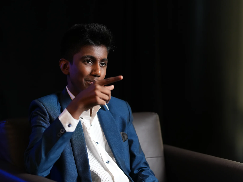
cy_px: 97
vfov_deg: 13.0
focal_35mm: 114
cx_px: 132
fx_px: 800
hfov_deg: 17.3
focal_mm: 85
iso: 800
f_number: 1.4
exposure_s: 1/2000
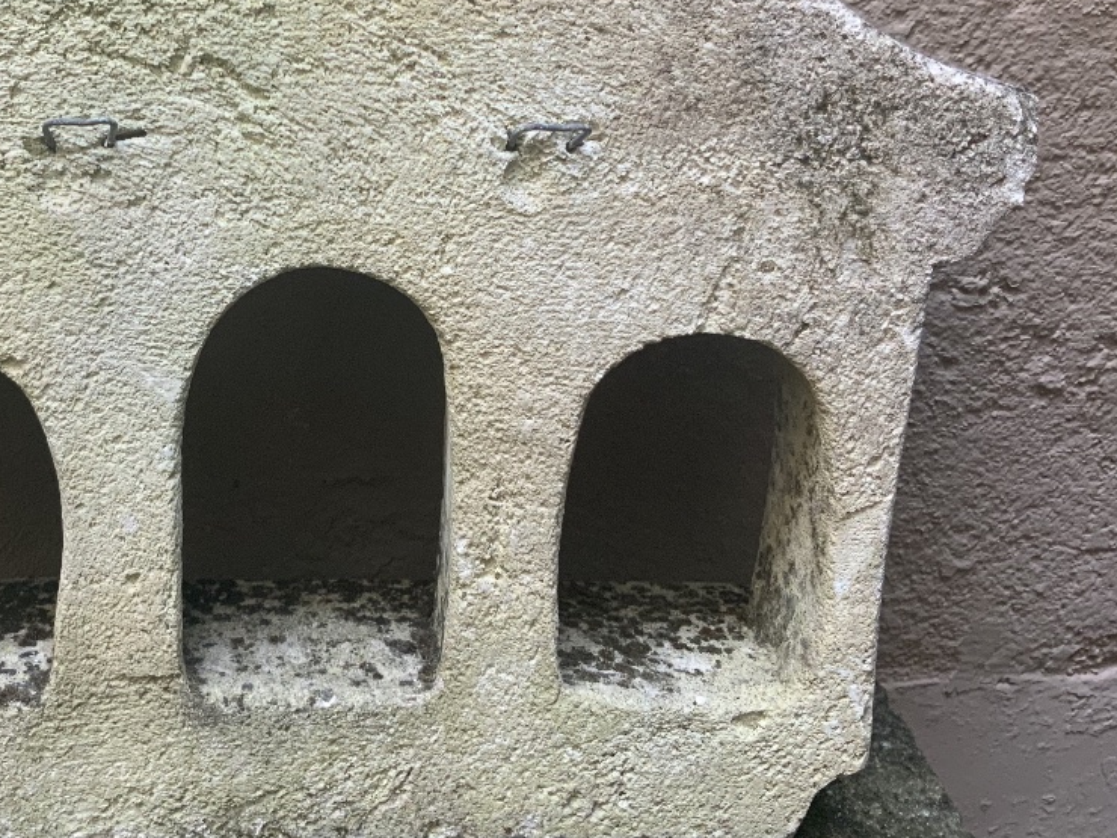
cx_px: 288
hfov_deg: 39.4
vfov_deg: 30.6
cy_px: 264
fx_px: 1517
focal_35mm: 47
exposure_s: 1/60
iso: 80
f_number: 1.8
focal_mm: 3
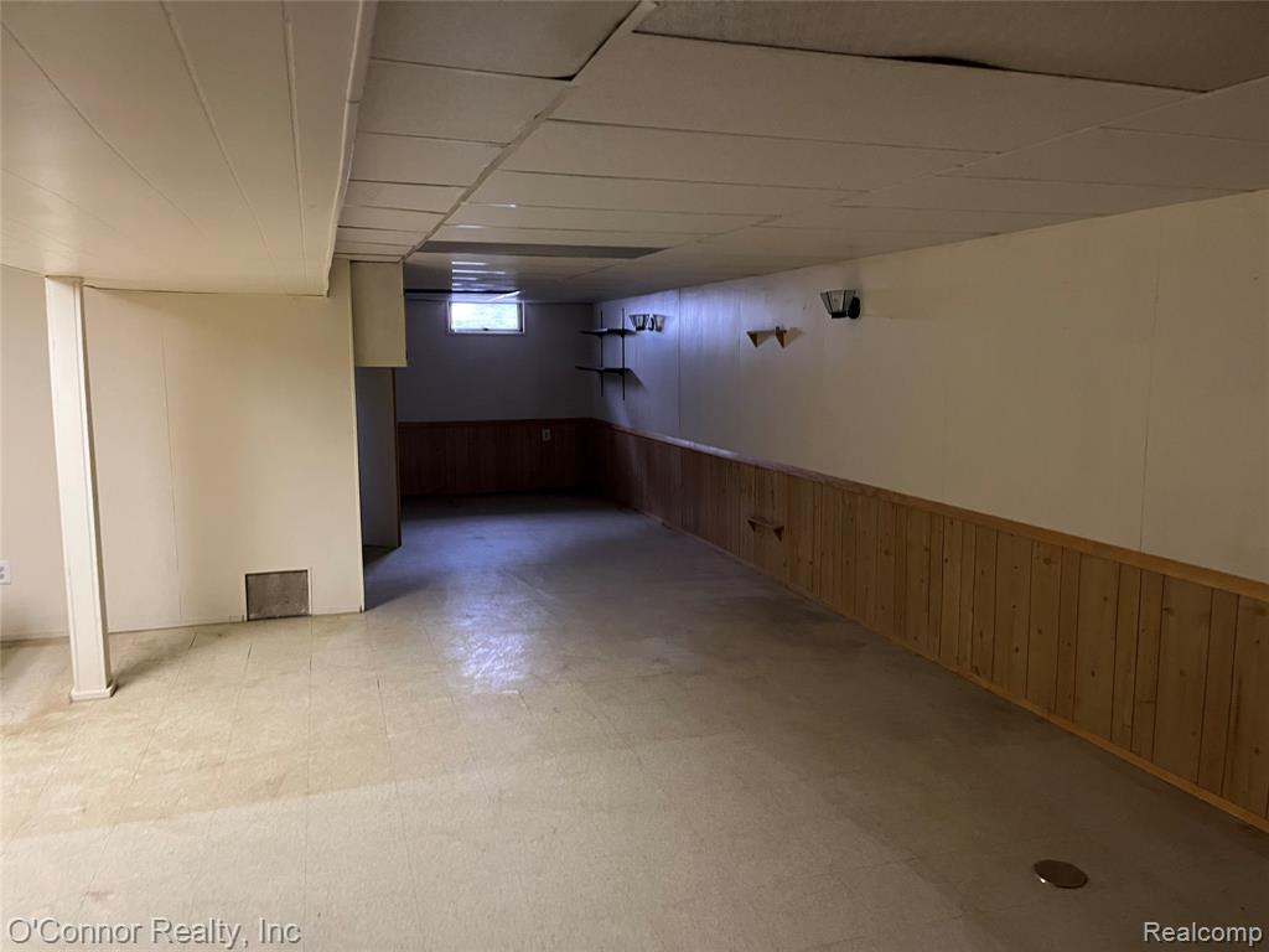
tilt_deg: -8.6
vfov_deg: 53.1
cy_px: 476
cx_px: 634
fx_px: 953
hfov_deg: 67.3
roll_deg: +0.8
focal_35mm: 26
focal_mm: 5.1
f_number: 1.6
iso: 640
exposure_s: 1/40
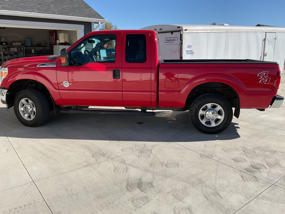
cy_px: 107
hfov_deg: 61.7
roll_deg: +0.1
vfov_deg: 48.2
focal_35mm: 29
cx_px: 142
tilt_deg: -10.9
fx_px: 239
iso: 16
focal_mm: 3
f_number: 1.8
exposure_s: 1/1912
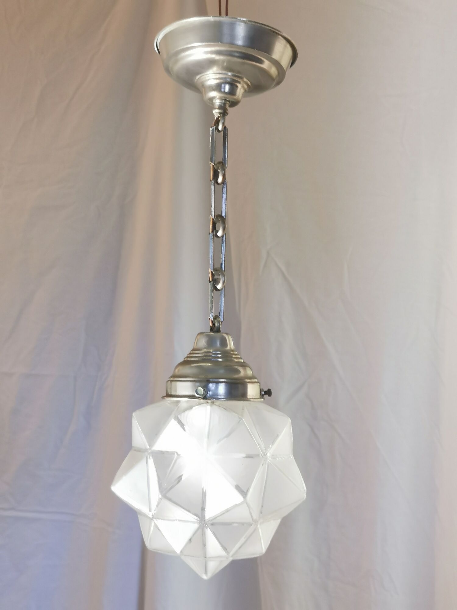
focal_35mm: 64
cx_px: 228
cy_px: 305
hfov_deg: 22.9
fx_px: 1127
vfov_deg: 30.3
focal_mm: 5.58
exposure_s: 1/50
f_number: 1.8
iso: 125
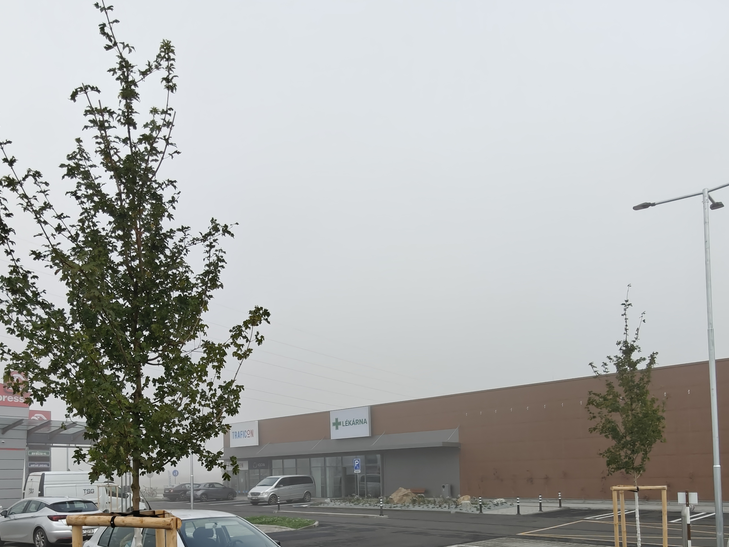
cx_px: 290
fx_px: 569
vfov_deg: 47.9
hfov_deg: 64.7
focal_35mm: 27
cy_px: 454
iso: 250
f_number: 2
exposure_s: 1/1675
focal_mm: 2.3
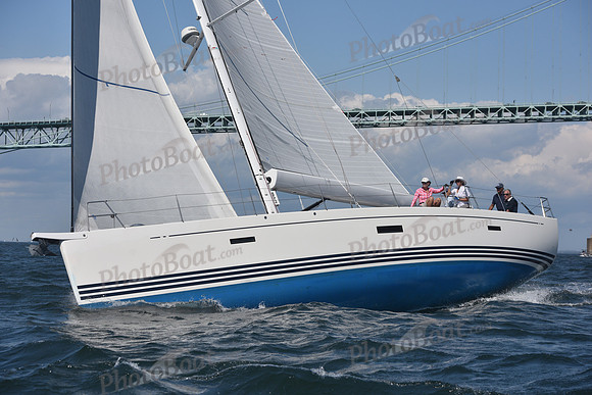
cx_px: 296
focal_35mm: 70
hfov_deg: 28.8
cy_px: 198
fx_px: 1151
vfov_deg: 19.5
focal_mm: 70
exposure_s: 1/1250
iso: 250
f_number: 7.1
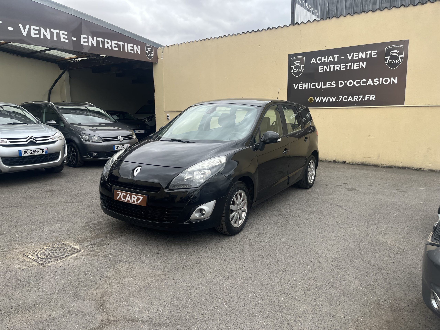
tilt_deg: -9.4
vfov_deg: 53.1
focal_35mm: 26
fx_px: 330
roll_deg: +0.5
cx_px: 220
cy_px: 165
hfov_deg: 67.3
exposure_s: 1/1046
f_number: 1.6
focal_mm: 5.1
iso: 50
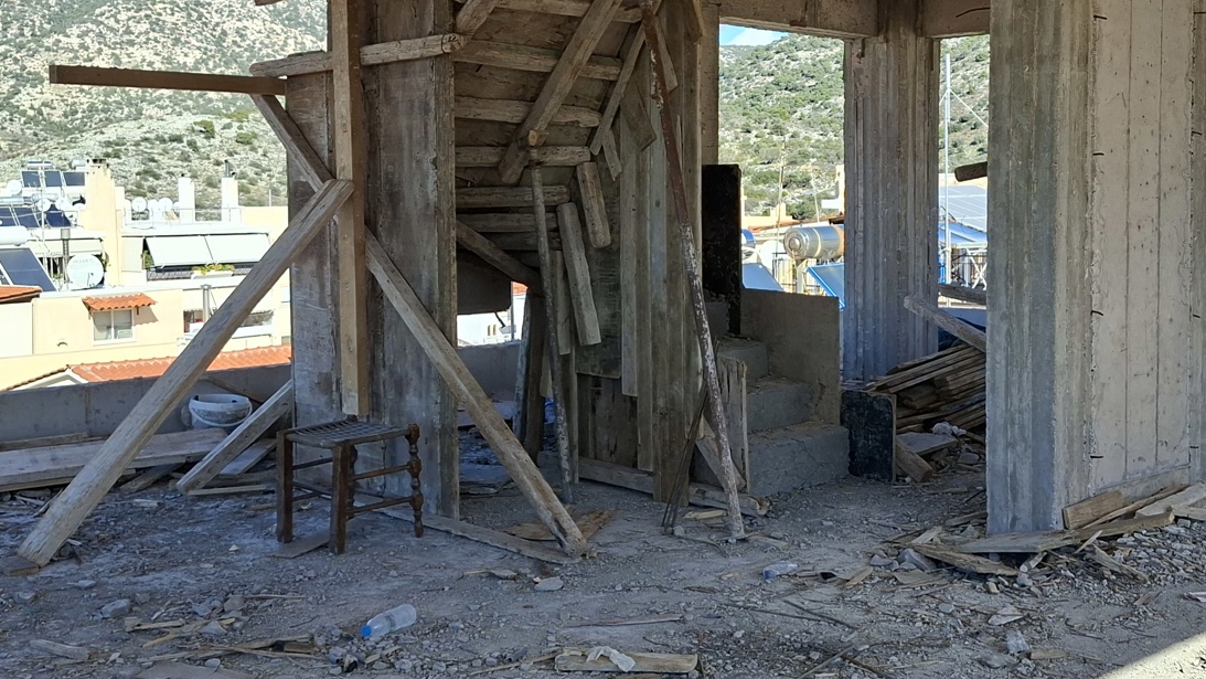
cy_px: 274
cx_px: 694
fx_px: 1407
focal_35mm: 44
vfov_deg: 27.1
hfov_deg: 46.2
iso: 50
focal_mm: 5.54
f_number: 1.8
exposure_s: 1/1595
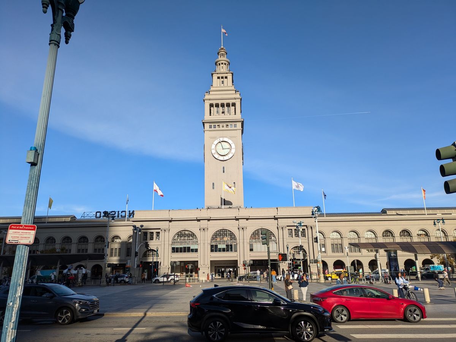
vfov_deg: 54.9
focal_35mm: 25
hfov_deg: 69.4
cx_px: 228
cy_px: 171
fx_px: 329
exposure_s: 1/2451
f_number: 1.89
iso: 47
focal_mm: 5.43
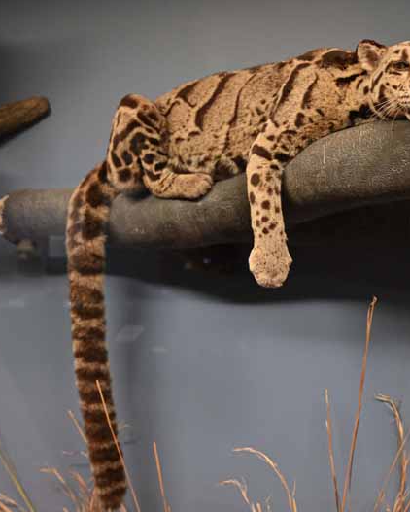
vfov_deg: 39.5
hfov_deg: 31.8
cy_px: 258
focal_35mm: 47
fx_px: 712
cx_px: 281
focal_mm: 33
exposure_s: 1/40
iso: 1800
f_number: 4
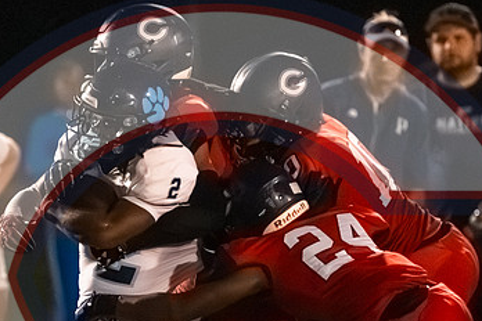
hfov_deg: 1.5
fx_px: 18368
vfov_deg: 1.0
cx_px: 143
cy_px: 414
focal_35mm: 1372
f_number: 4.5
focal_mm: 400
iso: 25600
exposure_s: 1/3200
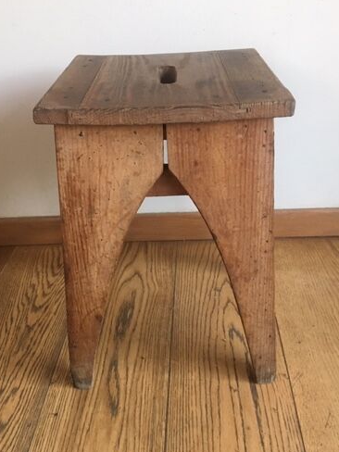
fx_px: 496
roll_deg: +3.3
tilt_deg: -24.5
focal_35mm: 38
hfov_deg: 37.7
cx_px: 168
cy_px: 169
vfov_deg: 48.5
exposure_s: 1/33
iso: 160
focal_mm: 4.15
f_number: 2.2
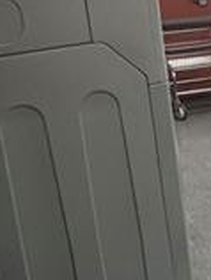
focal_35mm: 63
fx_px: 511
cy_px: 83
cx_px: 250
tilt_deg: -9.1
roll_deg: +5.9
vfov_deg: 30.3
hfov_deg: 21.7
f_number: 1.8
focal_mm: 1.57
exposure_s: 1/100
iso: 250
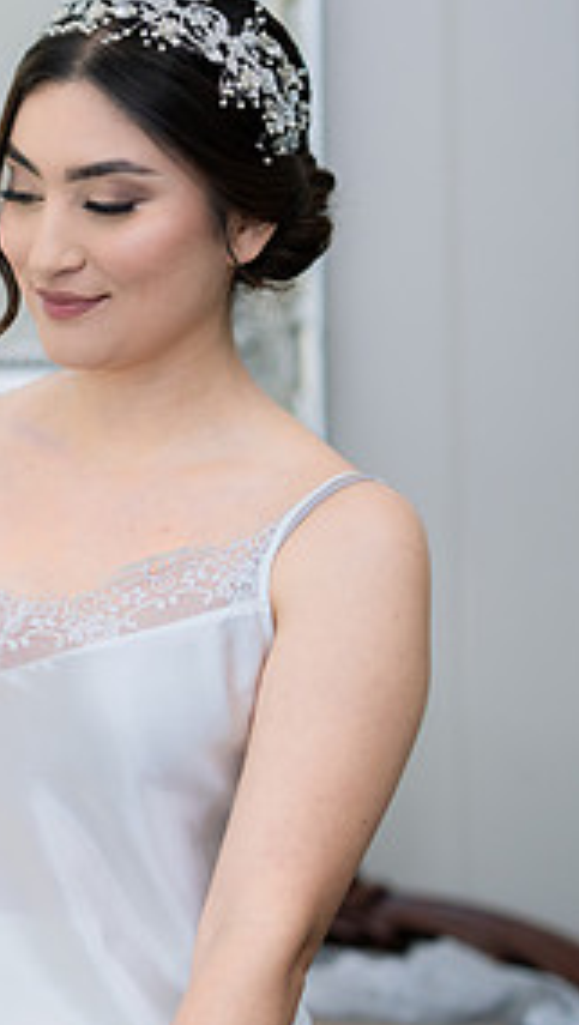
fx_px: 4924
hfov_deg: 6.6
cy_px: 451
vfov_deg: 11.9
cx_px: -284
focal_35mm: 181
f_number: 2
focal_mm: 85
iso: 800
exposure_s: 1/200
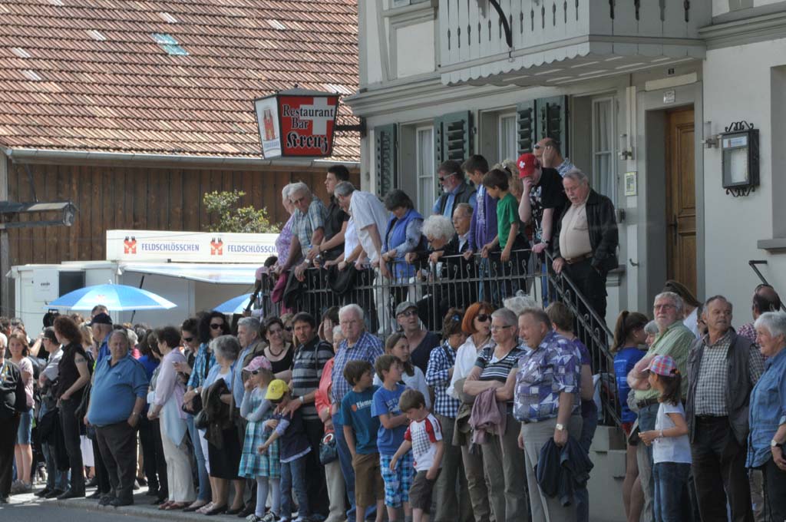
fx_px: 3794
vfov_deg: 7.9
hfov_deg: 11.8
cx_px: 393
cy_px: 261
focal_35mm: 174
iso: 560
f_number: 22
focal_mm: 116
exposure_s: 1/60
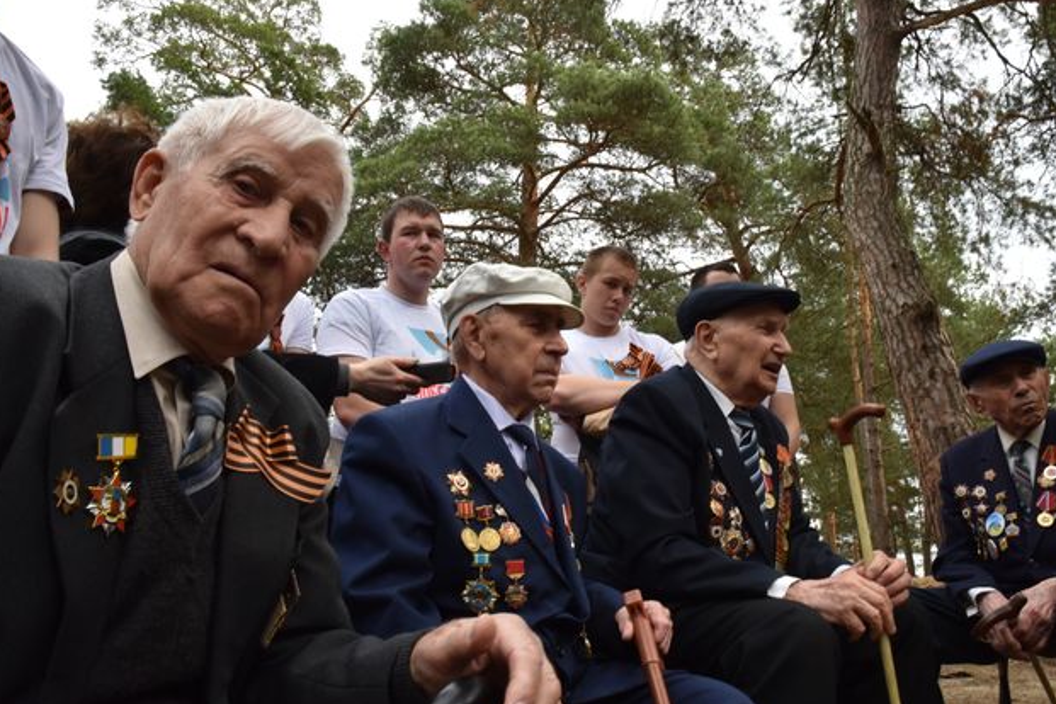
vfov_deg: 47.9
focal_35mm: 27
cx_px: 528
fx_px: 792
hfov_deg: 67.4
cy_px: 386
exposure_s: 1/125
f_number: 20
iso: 1000
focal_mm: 24
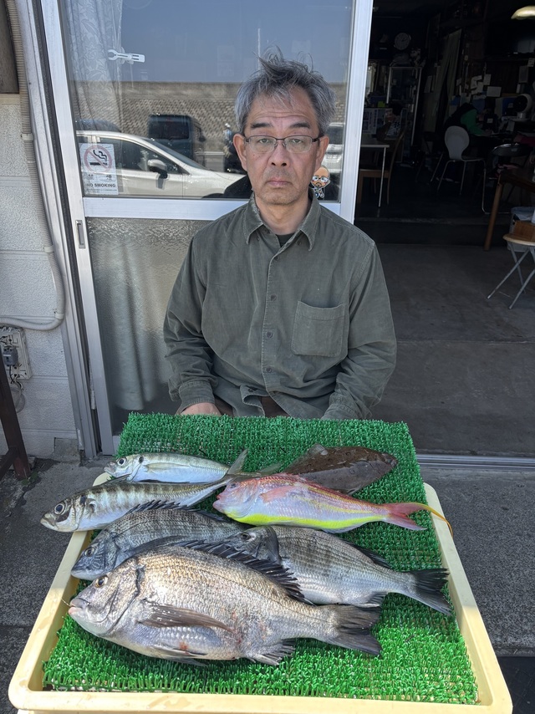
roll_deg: -1.4
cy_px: 357
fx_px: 536
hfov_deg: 53.0
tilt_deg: -25.5
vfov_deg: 67.3
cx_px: 268
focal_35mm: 26
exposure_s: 1/742
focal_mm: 5.96
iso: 50
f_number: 1.6
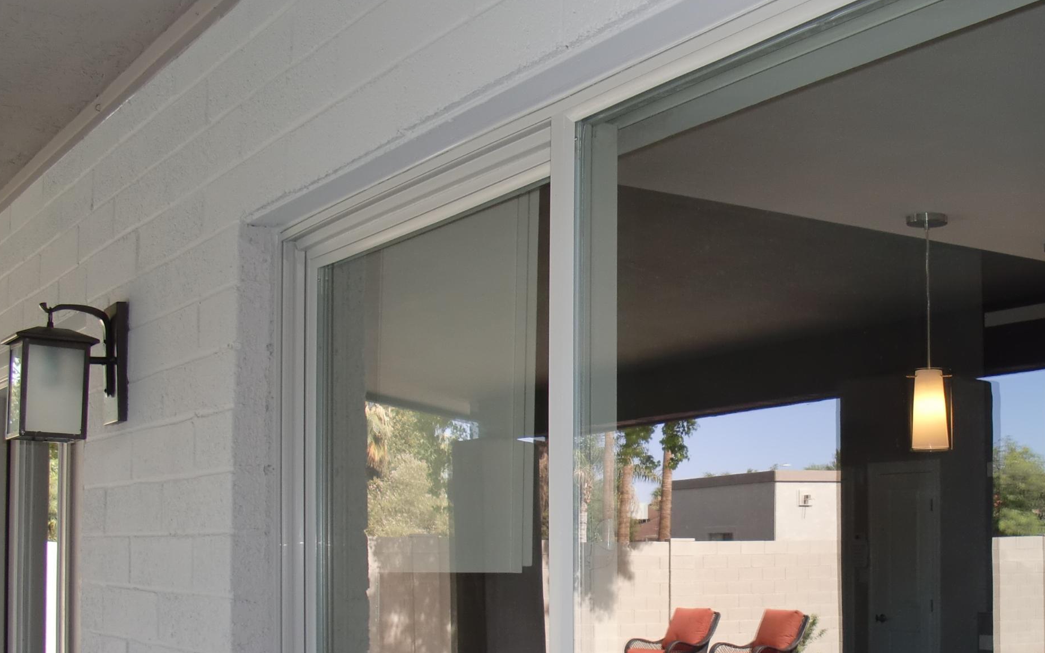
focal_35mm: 55
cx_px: 729
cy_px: 469
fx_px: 1566
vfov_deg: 23.4
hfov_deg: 36.4
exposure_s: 1/200
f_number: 2.8
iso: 64
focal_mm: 6.3
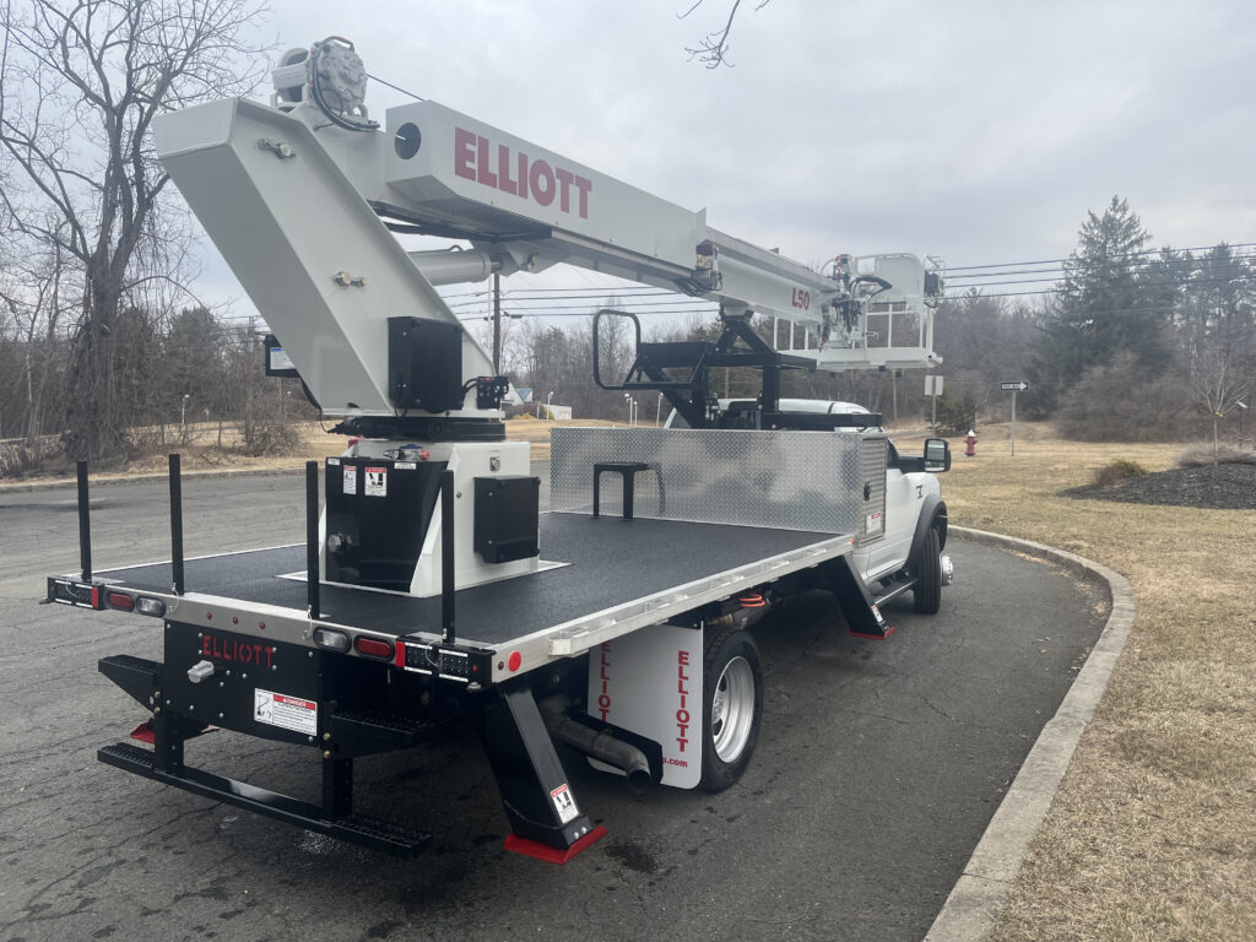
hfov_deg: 67.3
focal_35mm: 26
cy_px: 471
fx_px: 943
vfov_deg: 53.1
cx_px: 628
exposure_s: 1/1536
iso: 50
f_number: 1.6
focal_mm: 5.1
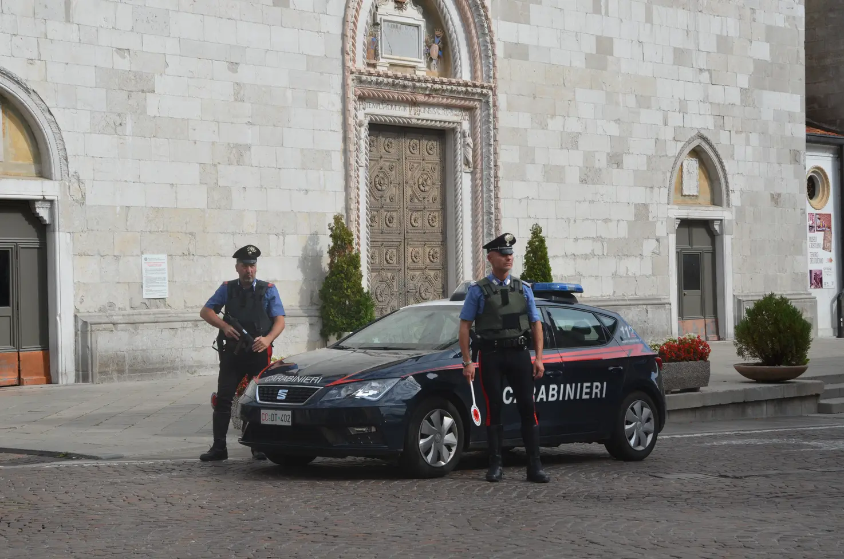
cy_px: 280
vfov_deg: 20.1
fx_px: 1579
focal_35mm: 68
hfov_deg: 29.9
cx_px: 422
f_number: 8
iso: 100
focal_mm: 45
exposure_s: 1/250
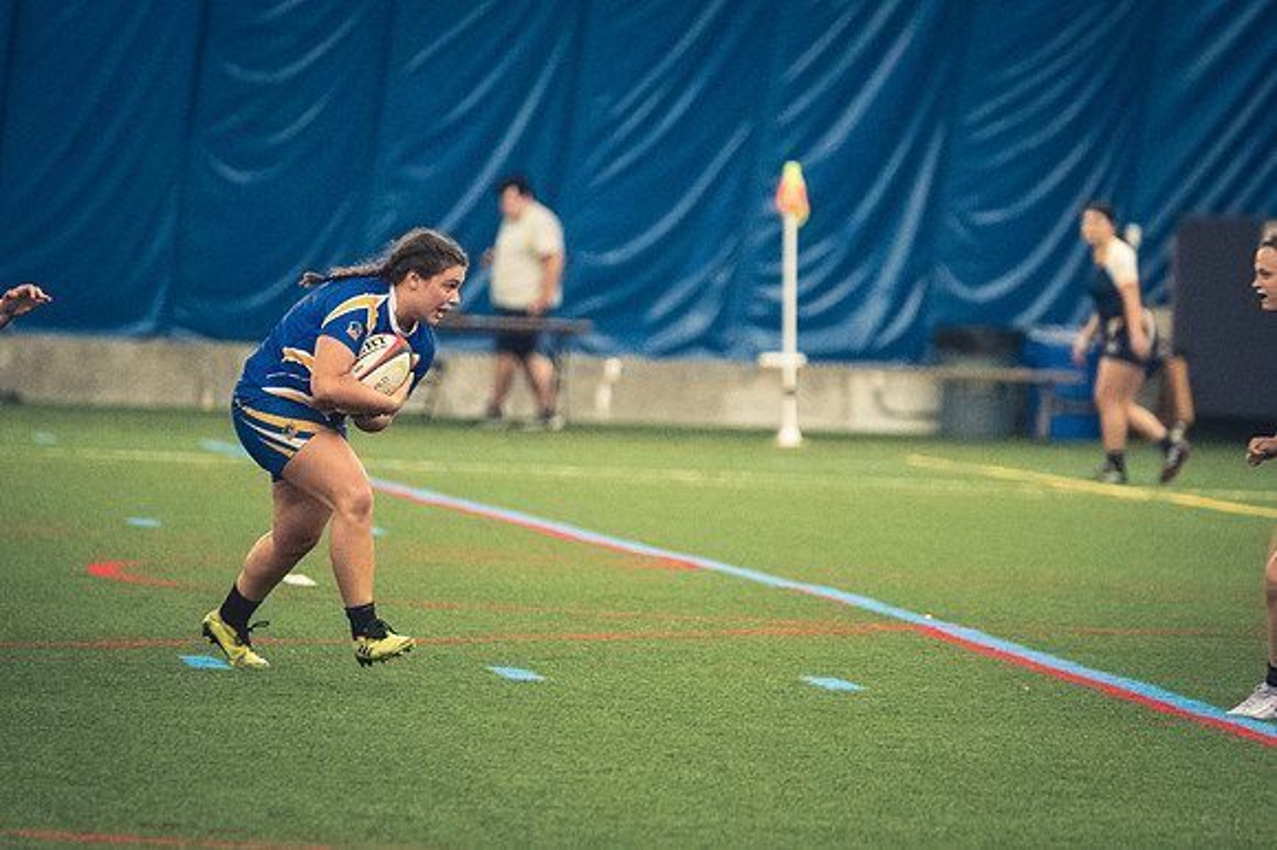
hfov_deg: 6.9
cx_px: 638
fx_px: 10635
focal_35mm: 300
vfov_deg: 4.6
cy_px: 425
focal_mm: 200
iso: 12800
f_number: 2.8
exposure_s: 1/500
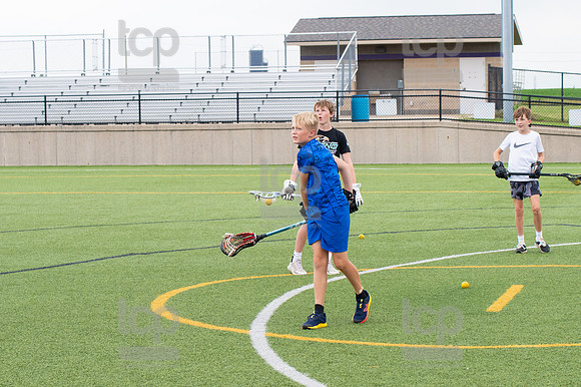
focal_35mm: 105
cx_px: 290
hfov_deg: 19.5
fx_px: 1694
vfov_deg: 13.0
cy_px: 194
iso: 500
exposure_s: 1/1250
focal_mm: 70
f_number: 5.6
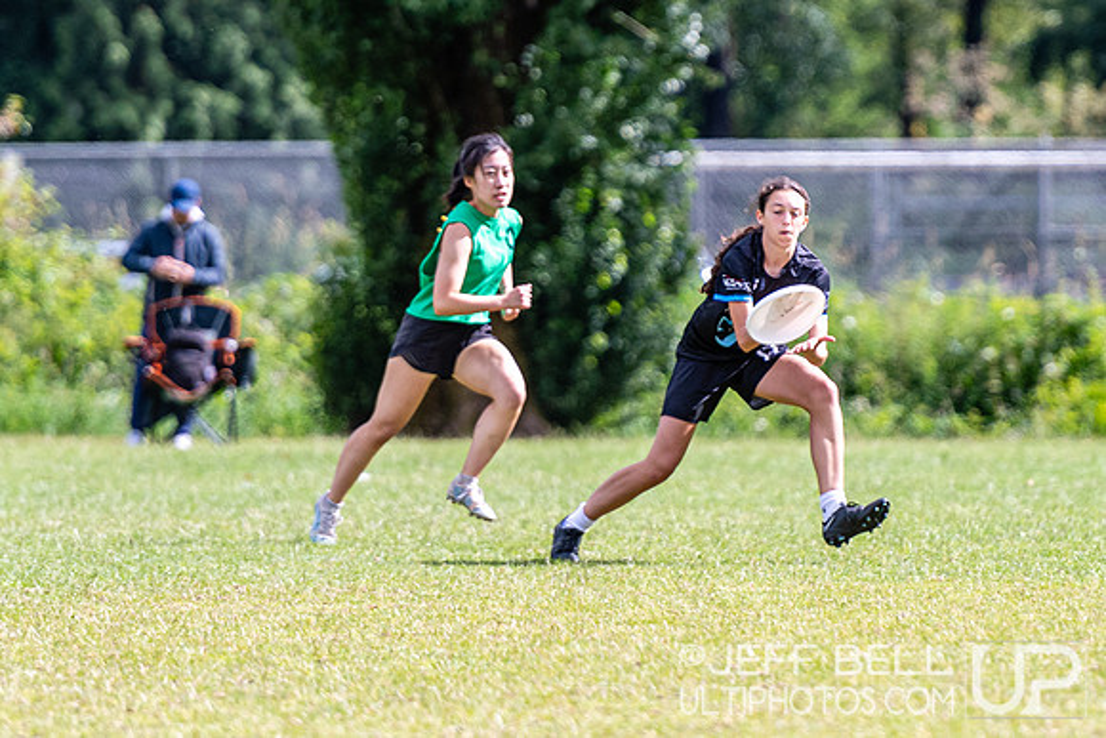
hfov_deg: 3.7
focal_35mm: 557
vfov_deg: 2.5
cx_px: 742
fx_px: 17104
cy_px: 273
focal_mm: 200
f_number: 3.2
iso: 200
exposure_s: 1/2000
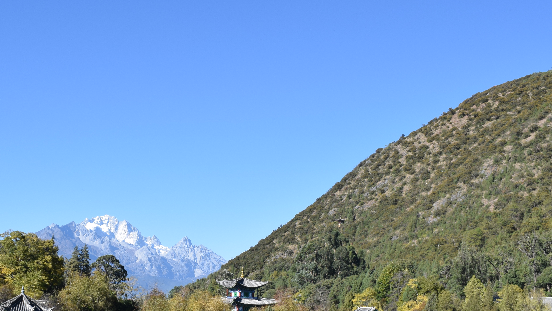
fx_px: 832
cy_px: 248
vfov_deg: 20.9
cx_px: 167
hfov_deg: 36.2
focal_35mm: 57
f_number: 13
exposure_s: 1/80
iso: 100
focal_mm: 23
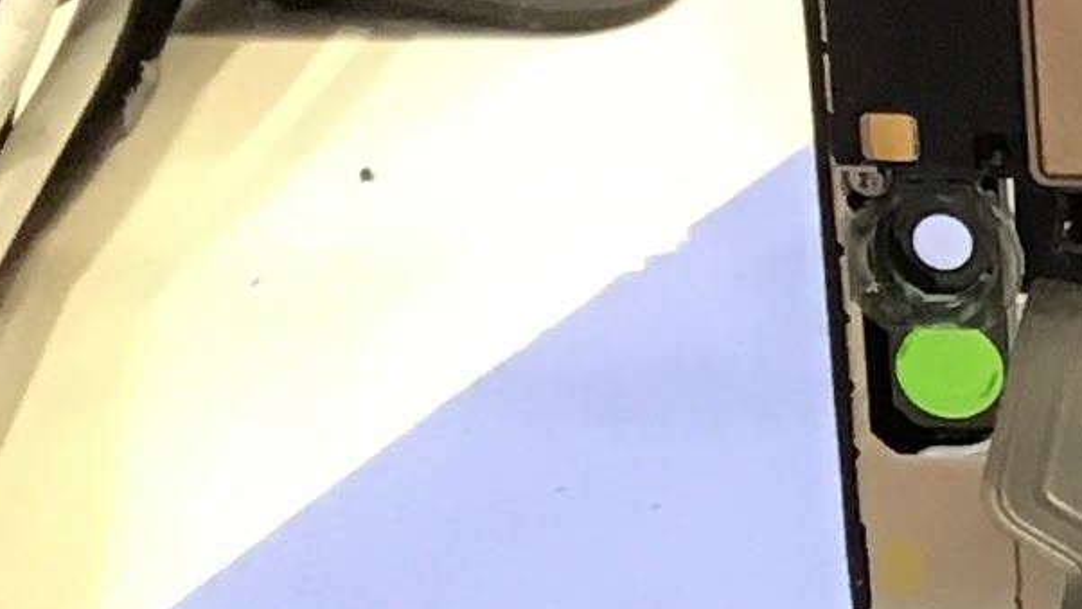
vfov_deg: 6.6
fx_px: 5252
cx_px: 2703
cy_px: 499
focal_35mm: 183
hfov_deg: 10.1
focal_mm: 3.3
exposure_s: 1/30
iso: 100
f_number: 2.4
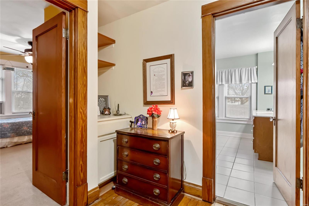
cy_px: 103
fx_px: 154
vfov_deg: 67.4
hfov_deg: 90.0
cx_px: 154
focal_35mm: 18
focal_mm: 9
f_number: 8
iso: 400
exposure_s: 1/13
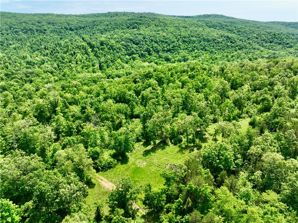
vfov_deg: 56.8
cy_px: 112
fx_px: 207
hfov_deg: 71.6
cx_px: 149
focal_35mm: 24
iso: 140
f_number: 2.8
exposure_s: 1/500
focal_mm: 12.29
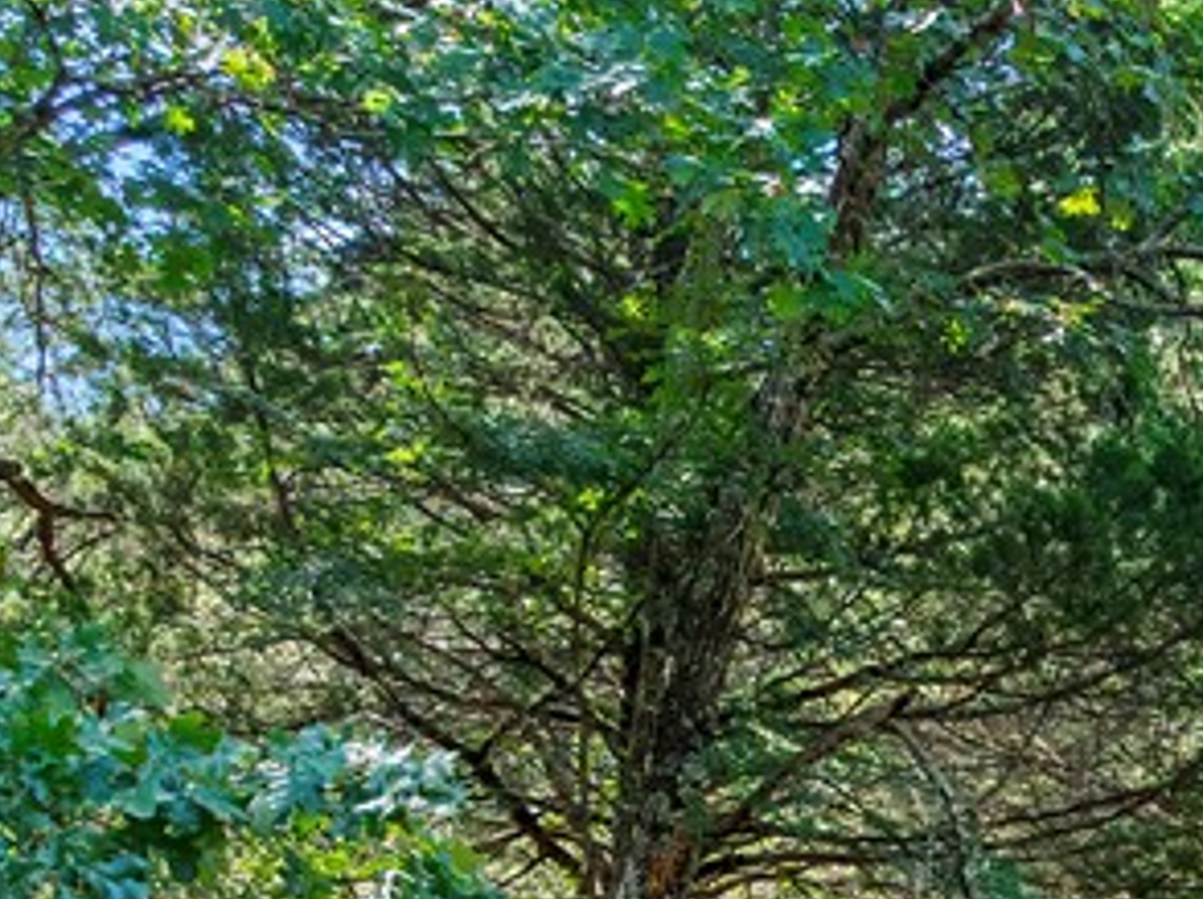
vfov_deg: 16.5
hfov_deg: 20.3
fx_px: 2916
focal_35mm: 84
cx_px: 1765
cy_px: 1178
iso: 200
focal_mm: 12.29
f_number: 2.8
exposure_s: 1/240
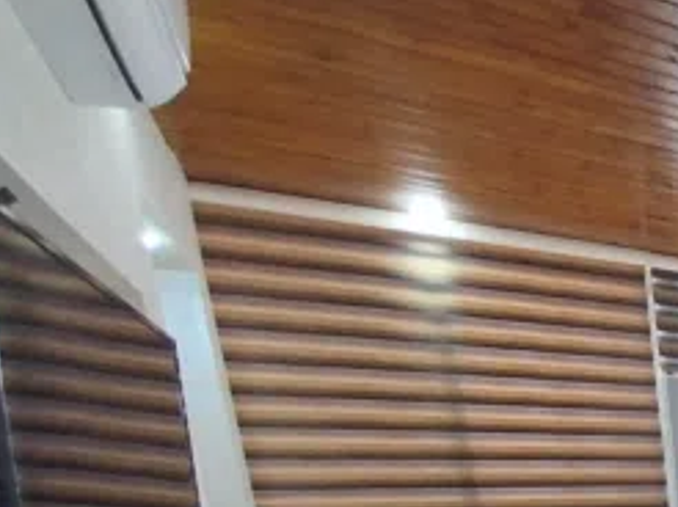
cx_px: 954
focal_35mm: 37
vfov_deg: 30.0
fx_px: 724
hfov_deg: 32.0
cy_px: 674
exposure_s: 1/100
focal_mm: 1.3
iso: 100
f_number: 2.2
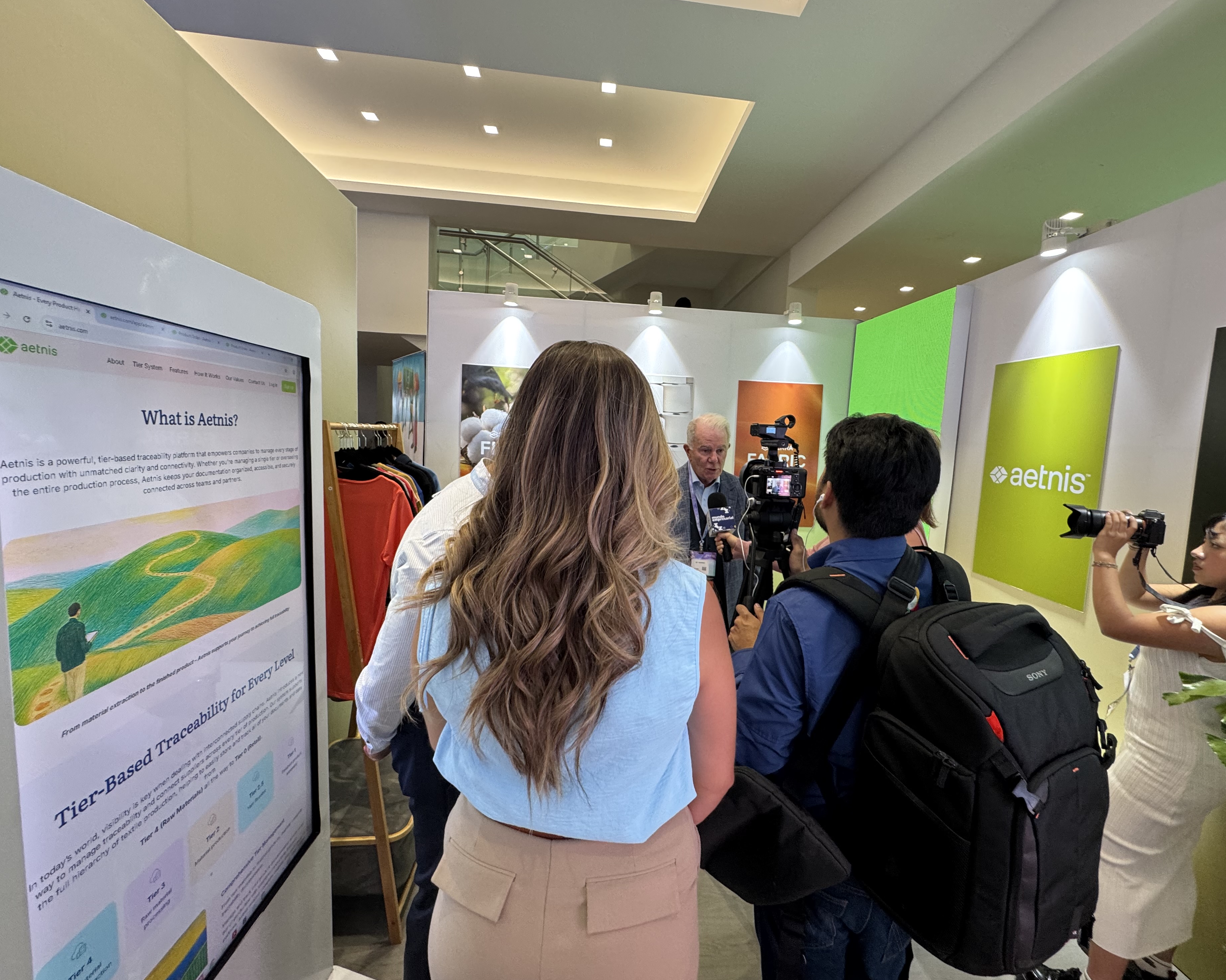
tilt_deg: -5.7
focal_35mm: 15
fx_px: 544
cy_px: 486
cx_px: 650
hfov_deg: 96.7
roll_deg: -2.2
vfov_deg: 84.0
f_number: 2.2
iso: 200
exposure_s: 1/60
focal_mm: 2.22
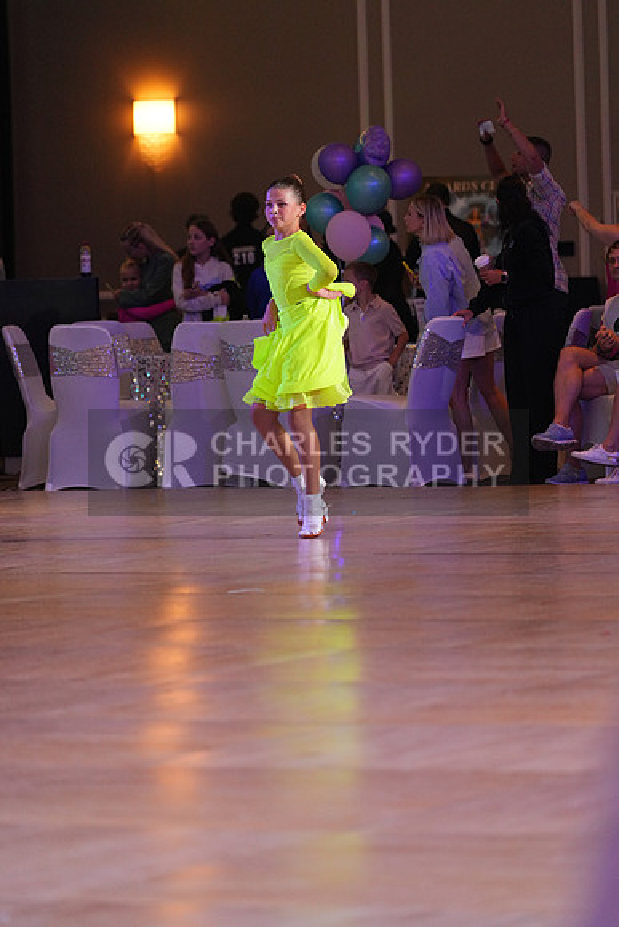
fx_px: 5155
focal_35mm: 200
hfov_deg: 6.9
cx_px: 310
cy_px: 464
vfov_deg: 10.3
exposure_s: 1/400
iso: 2500
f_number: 4
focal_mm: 200
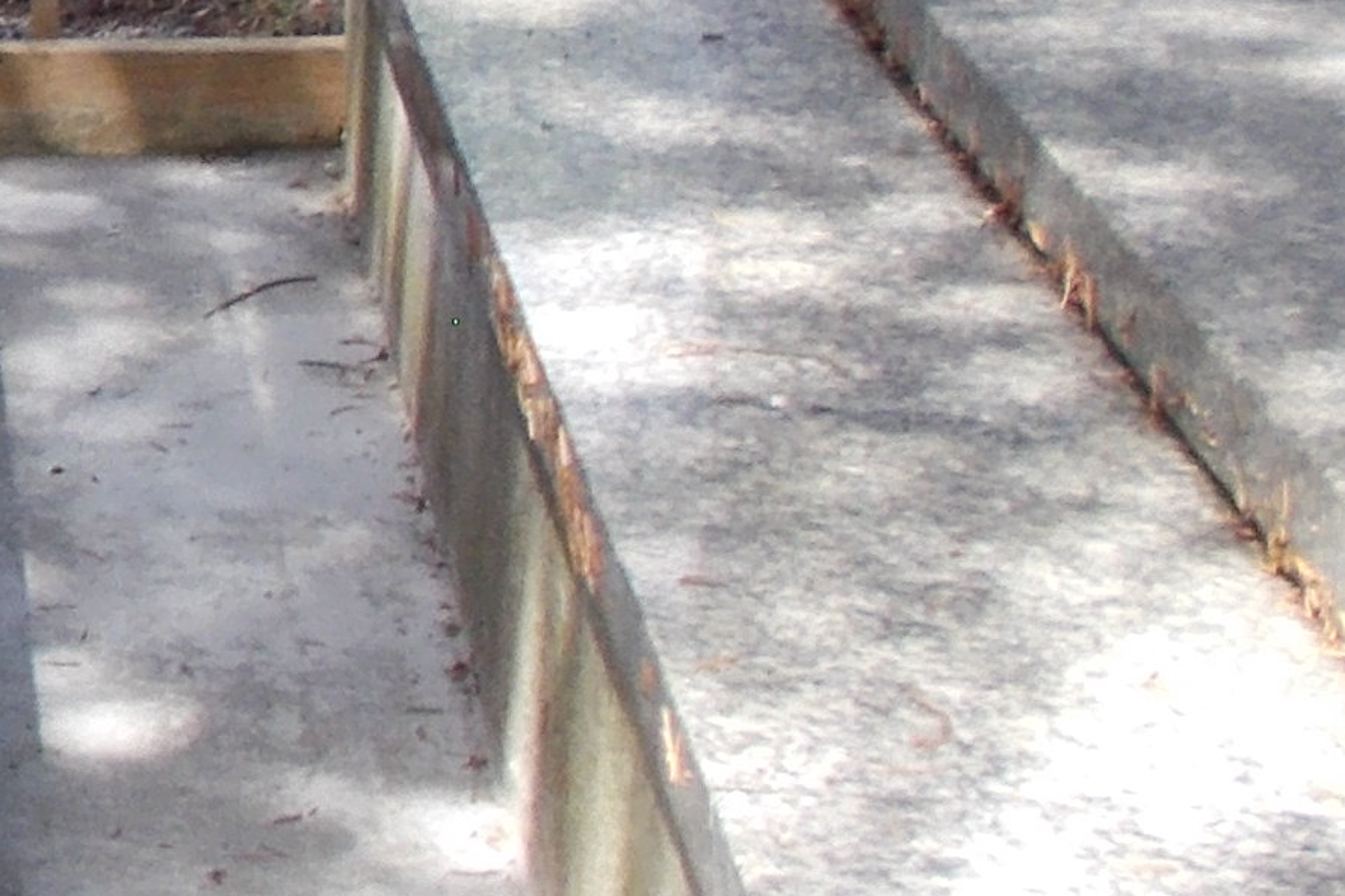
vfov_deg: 9.7
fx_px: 5229
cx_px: -1214
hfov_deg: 13.0
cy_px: -183
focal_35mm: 140
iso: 80
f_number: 3.2
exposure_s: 1/125
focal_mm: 4.6
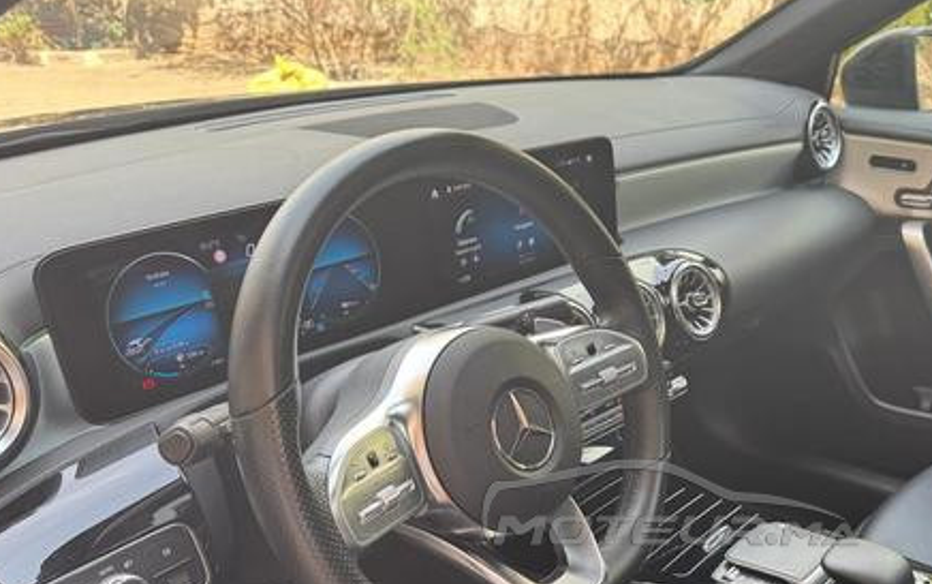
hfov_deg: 49.9
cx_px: 669
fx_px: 966
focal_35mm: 38
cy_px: 502
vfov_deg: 32.3
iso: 80
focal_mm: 6.76
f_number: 1.78
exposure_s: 1/129
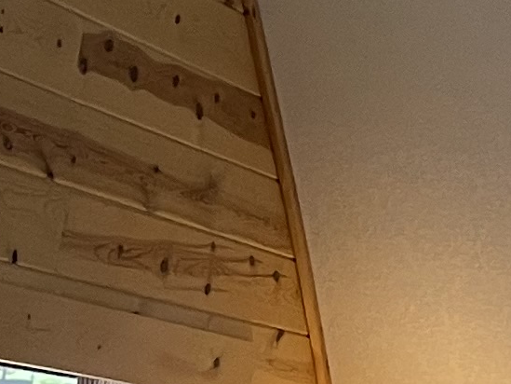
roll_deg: -0.4
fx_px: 2820
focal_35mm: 191
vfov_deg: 7.5
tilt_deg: +18.7
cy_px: -404
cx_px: 1401
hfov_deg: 8.9
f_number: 1.6
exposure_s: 1/60
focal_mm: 5.1
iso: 100
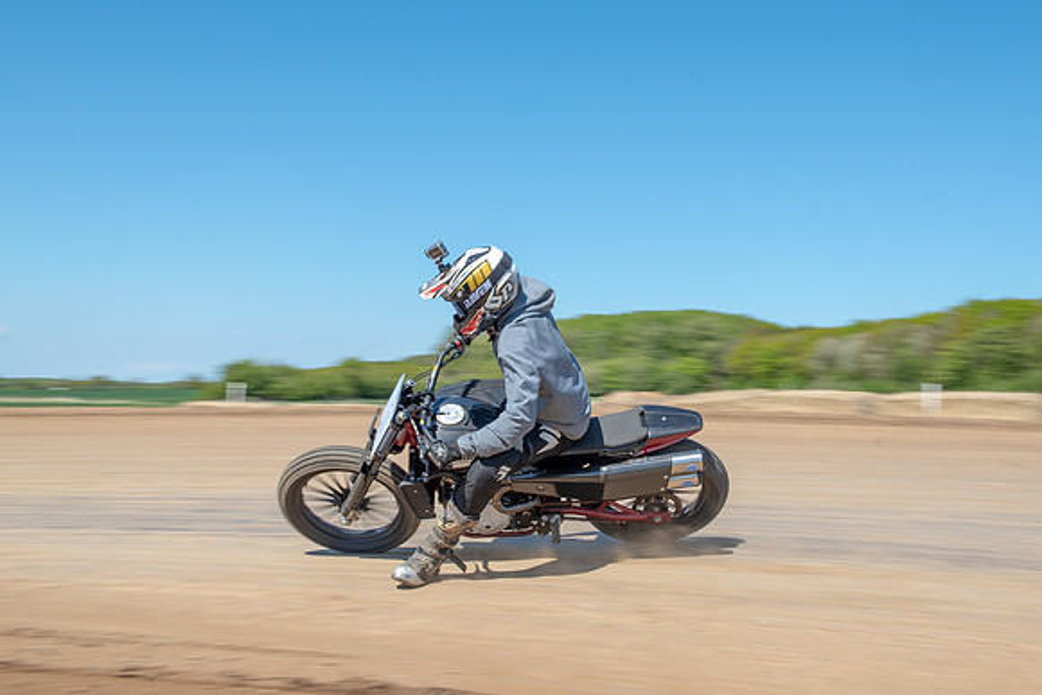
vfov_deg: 34.3
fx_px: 1128
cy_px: 349
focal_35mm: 39
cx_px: 539
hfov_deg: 49.6
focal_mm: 34
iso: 100
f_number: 8
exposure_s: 1/160
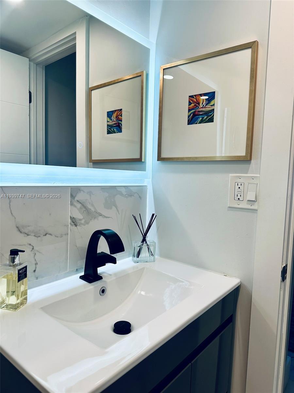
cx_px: 147
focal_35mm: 24
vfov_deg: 71.6
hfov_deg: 56.8
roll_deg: -2.7
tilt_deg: -4.0
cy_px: 196
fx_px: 272
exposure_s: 1/253
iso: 80
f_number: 1.78
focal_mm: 6.86
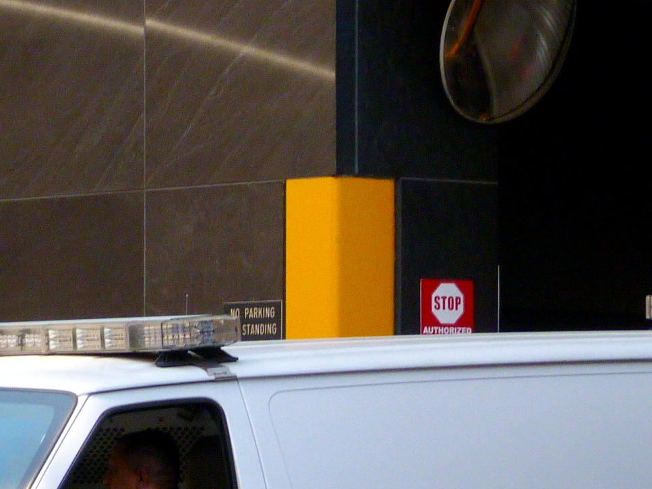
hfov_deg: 6.9
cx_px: 184
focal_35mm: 289
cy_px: 708
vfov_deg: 5.1
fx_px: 5443
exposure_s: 1/125
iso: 160
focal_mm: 16.5
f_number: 3.4
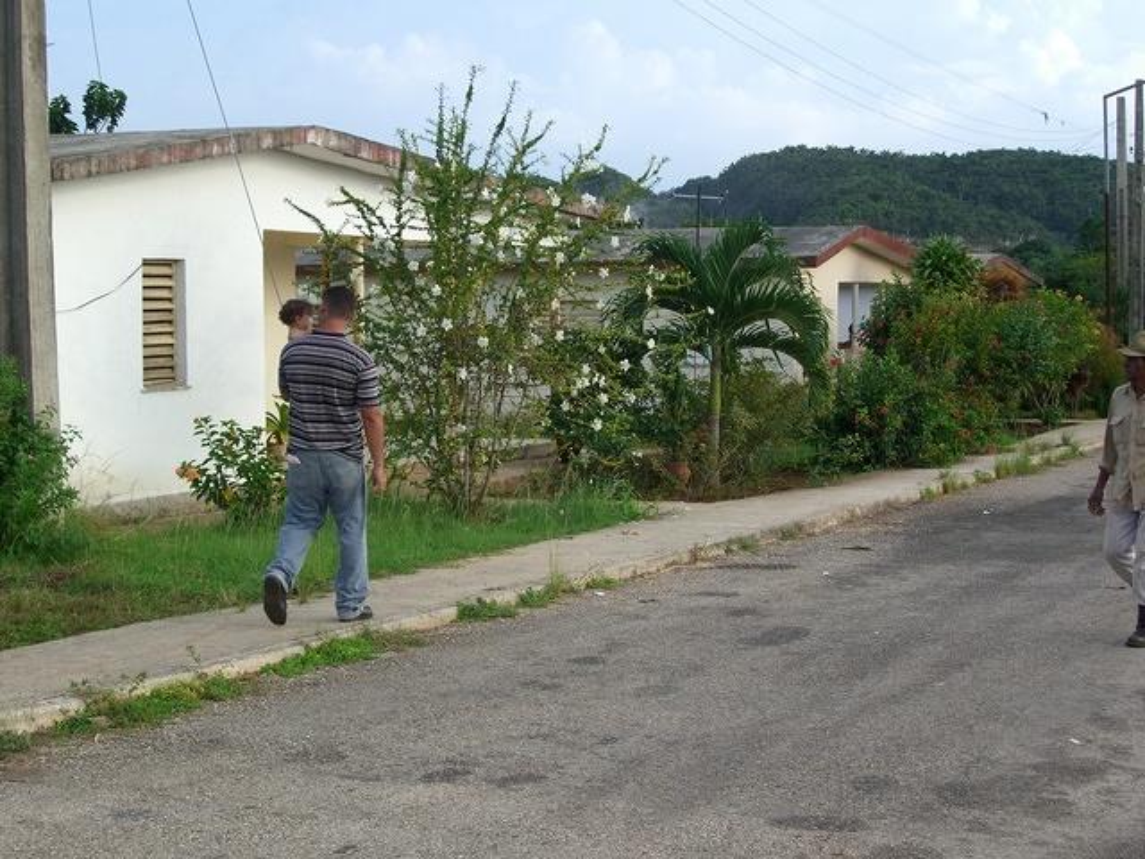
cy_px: 430
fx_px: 2249
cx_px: 572
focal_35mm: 68
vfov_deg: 21.6
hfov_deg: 28.6
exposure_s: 1/250
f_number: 4
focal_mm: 14.2
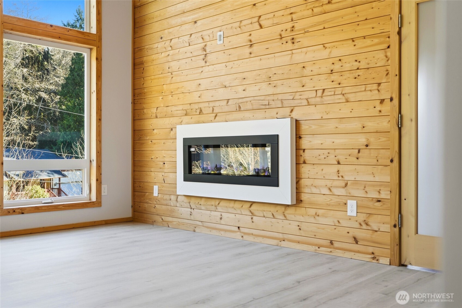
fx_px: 449
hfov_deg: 54.4
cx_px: 231
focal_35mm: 35
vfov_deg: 37.8
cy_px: 154
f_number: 4
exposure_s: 1/3200
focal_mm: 35
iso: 400
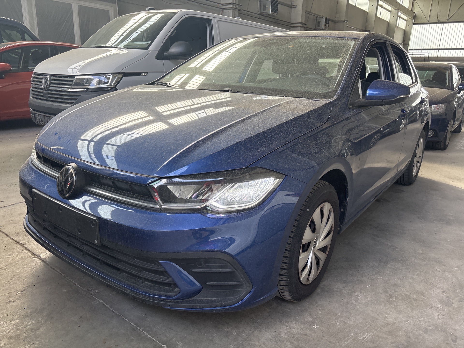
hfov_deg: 67.3
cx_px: 232
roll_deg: -2.9
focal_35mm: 26
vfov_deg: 53.1
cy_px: 174
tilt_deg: -17.1
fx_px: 349
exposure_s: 1/135
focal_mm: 5.96
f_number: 1.6
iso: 64
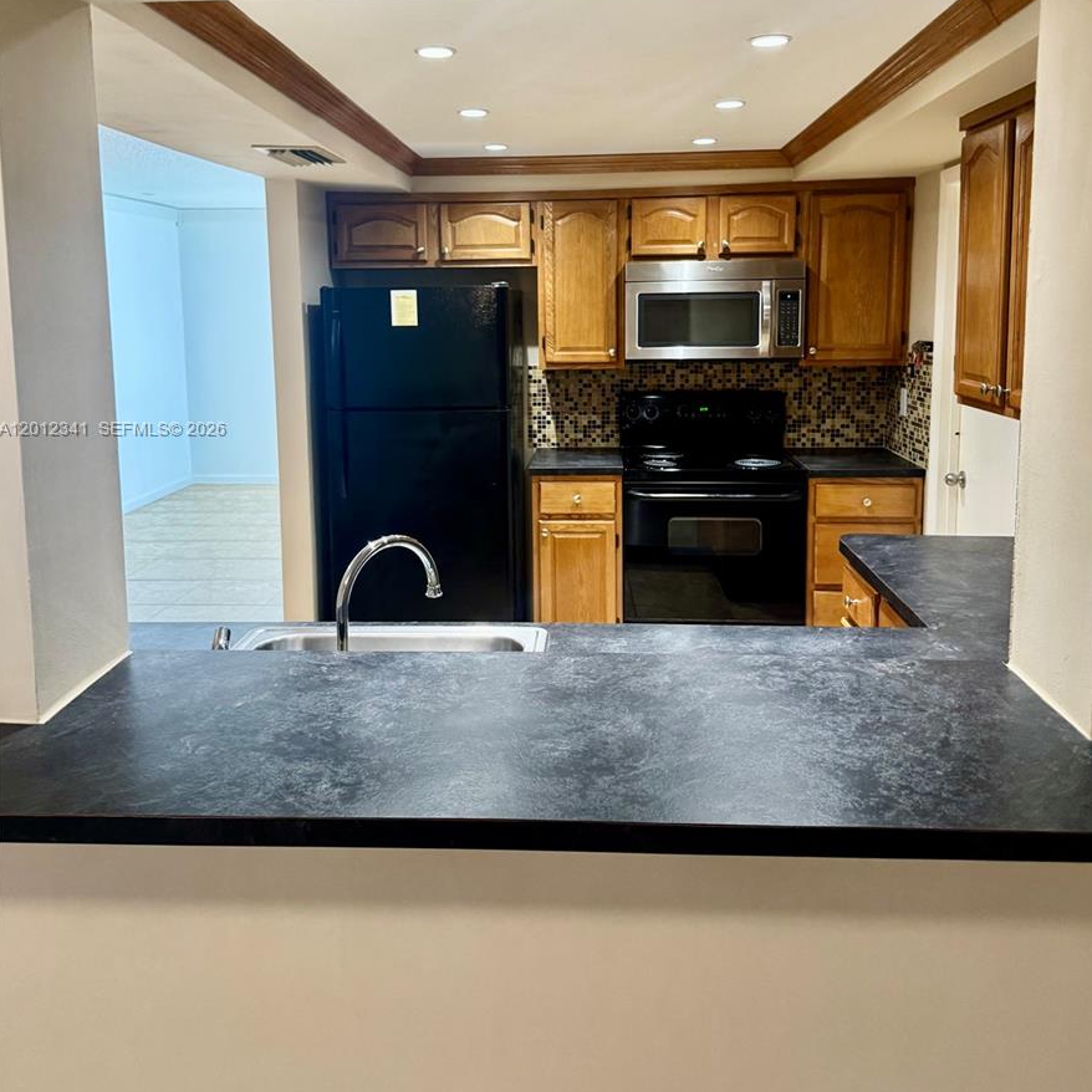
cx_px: 555
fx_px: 1035
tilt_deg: -5.7
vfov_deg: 55.2
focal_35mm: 29
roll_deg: +2.2
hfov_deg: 55.6
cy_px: 430
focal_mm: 6.76
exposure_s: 1/60
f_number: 1.78
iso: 400
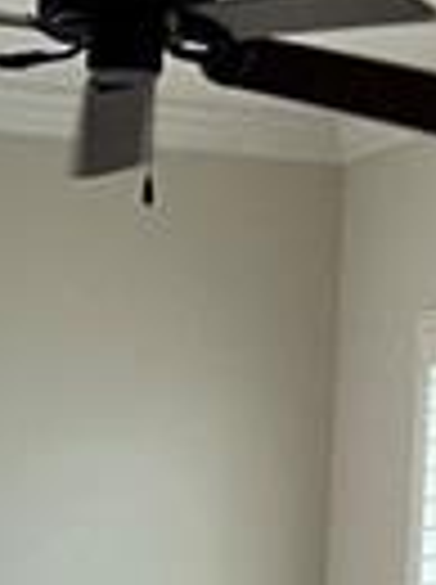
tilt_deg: -12.7
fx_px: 2595
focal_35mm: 154
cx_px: -81
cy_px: 1246
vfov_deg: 11.3
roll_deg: -0.7
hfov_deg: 9.5
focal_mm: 5.1
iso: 200
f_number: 1.6
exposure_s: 1/60
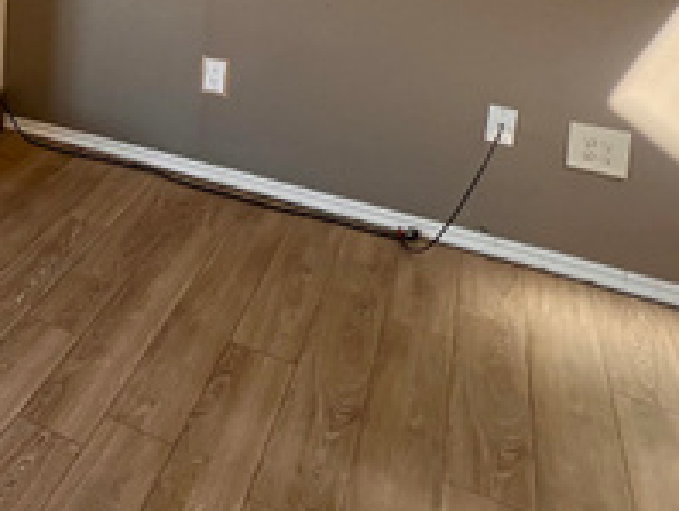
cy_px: -134
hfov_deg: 34.2
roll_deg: -1.4
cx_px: -168
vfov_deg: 28.8
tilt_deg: -3.7
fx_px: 825
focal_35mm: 42
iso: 32
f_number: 1.8
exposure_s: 1/135
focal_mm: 1.57
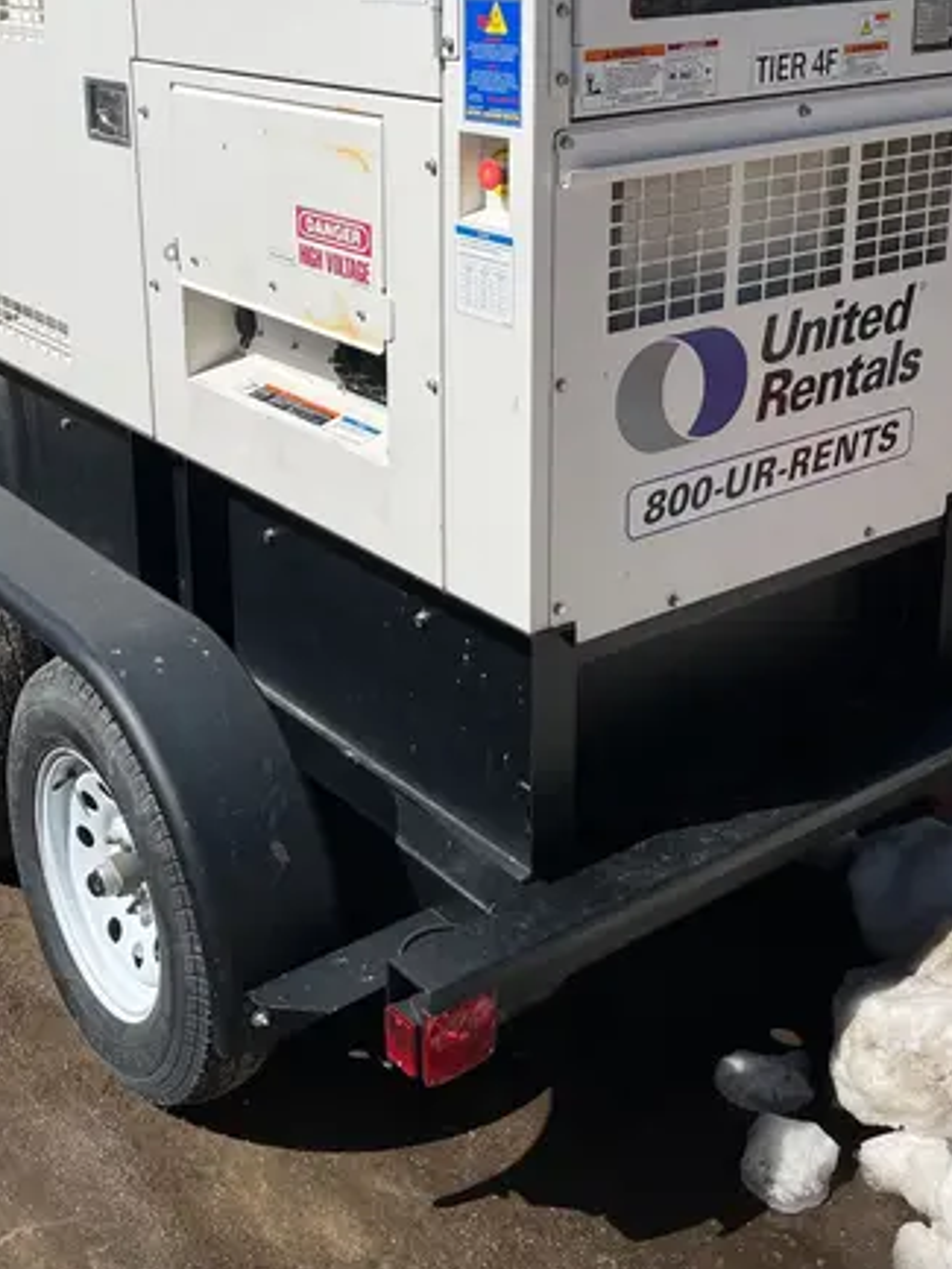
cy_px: 380
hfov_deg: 32.8
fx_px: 1613
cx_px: 393
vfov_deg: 42.1
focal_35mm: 44
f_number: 1.6
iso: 50
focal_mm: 5.1
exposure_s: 1/7353
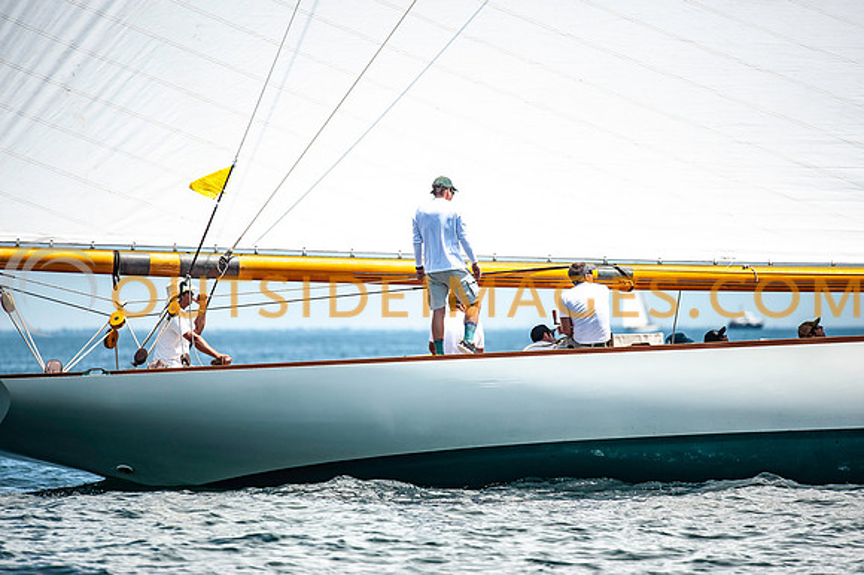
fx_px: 7196
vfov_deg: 4.6
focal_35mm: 300
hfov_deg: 6.9
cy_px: 288
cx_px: 432
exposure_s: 1/3200
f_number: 4
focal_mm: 300
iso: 250
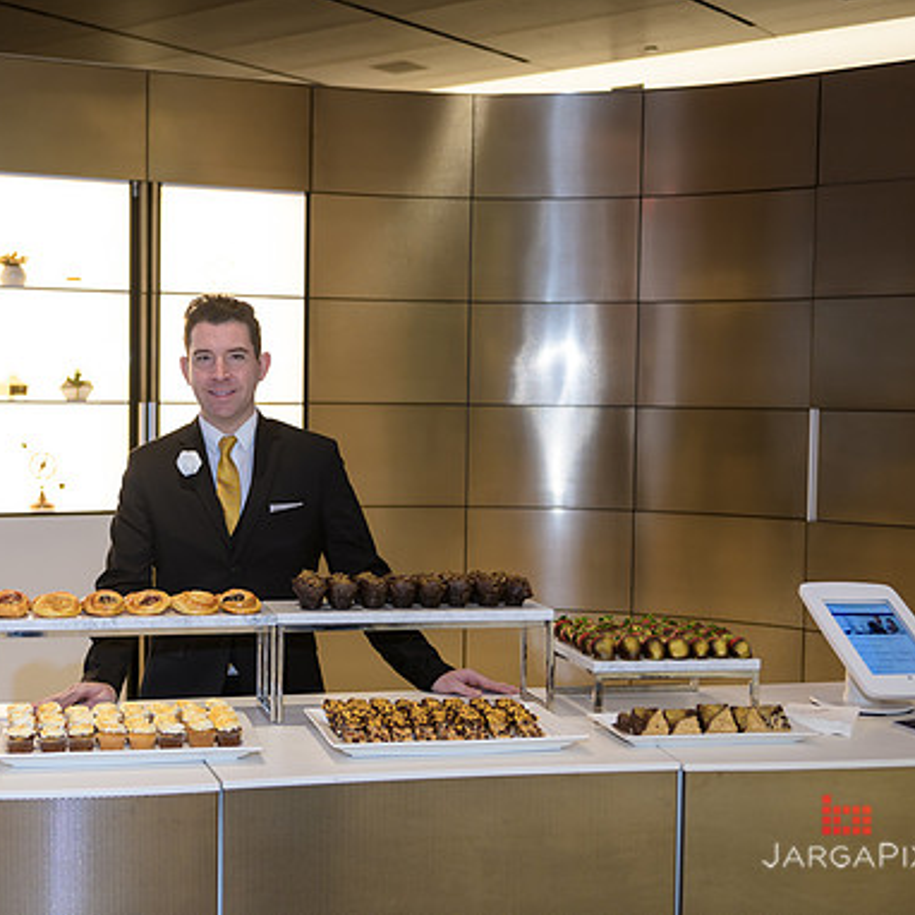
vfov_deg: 34.7
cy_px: 456
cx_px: 297
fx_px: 1465
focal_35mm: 49
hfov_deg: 34.3
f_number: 3.2
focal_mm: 38
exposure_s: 1/125
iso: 400
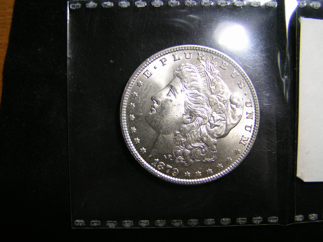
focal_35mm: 38
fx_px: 355
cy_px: 121
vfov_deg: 37.7
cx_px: 162
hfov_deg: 49.0
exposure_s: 1/50
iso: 50
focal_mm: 5.8
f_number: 3.2
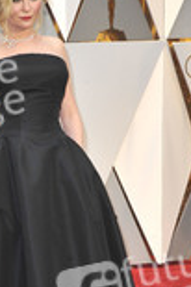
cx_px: -16
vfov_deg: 13.7
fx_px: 1196
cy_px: 196
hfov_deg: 9.1
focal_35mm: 150
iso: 1000
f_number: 8
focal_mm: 58
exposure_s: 1/250
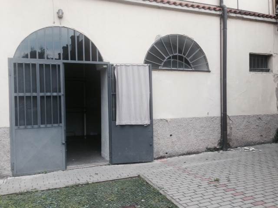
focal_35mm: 33
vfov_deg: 42.9
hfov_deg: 55.4
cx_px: 139
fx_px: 265
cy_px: 104
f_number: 2.4
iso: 50
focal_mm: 4.12
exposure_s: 1/130
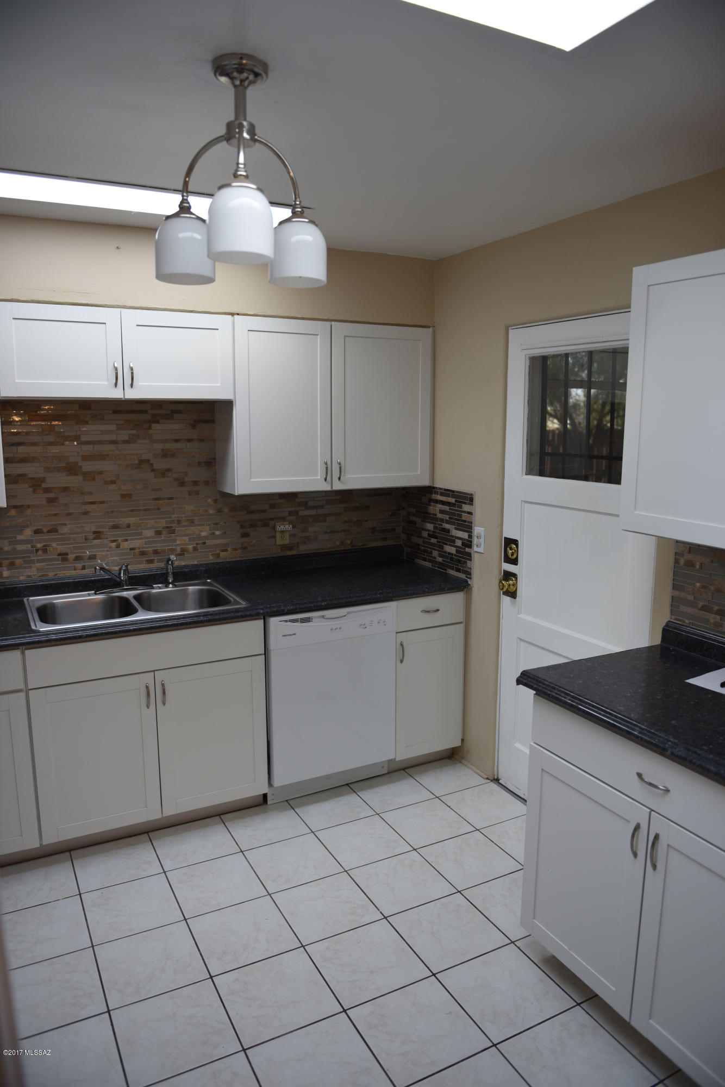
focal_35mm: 24
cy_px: 544
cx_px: 362
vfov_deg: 73.7
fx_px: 725
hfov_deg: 53.1
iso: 125
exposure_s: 1/50
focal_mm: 24
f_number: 2.8
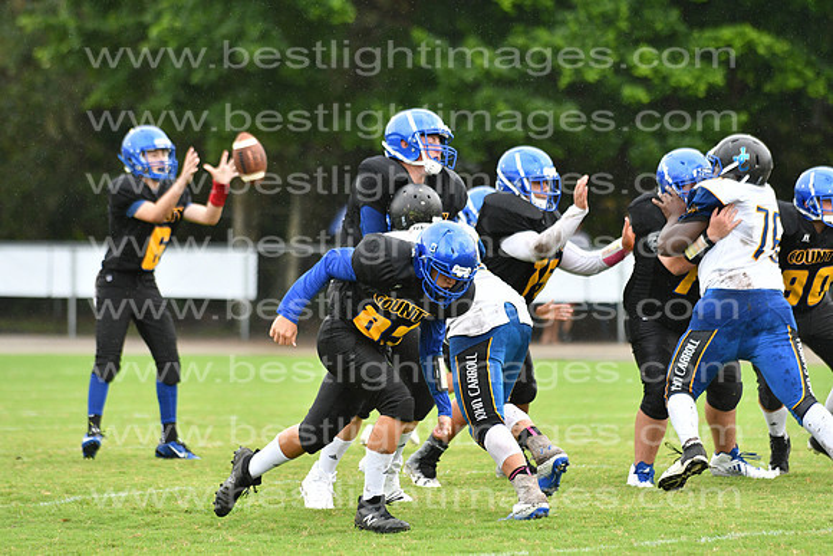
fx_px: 4860
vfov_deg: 6.5
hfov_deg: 9.8
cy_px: 278
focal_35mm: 210
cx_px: 416
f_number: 3.5
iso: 800
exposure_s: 1/1600
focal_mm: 140
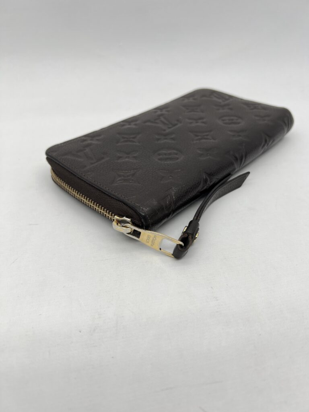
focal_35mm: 26
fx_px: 309
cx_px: 154
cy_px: 206
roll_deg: -1.2
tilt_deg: -37.4
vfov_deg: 67.3
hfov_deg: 53.1
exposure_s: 1/184
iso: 40
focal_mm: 5.7
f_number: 1.5
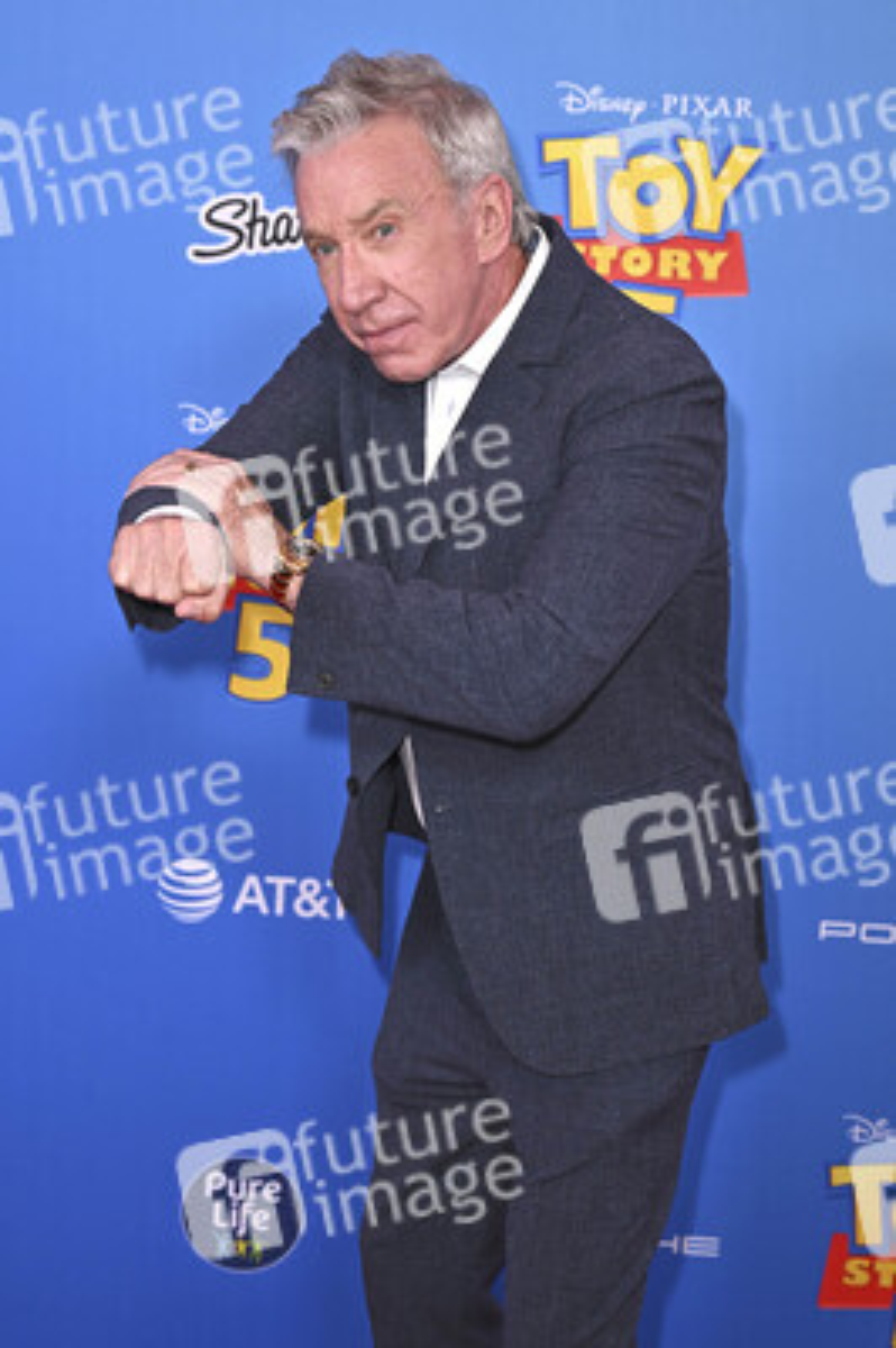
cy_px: 674
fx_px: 2730
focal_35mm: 73
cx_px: 448
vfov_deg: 27.7
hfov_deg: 18.6
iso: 1250
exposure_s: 1/250
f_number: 6.3
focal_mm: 73
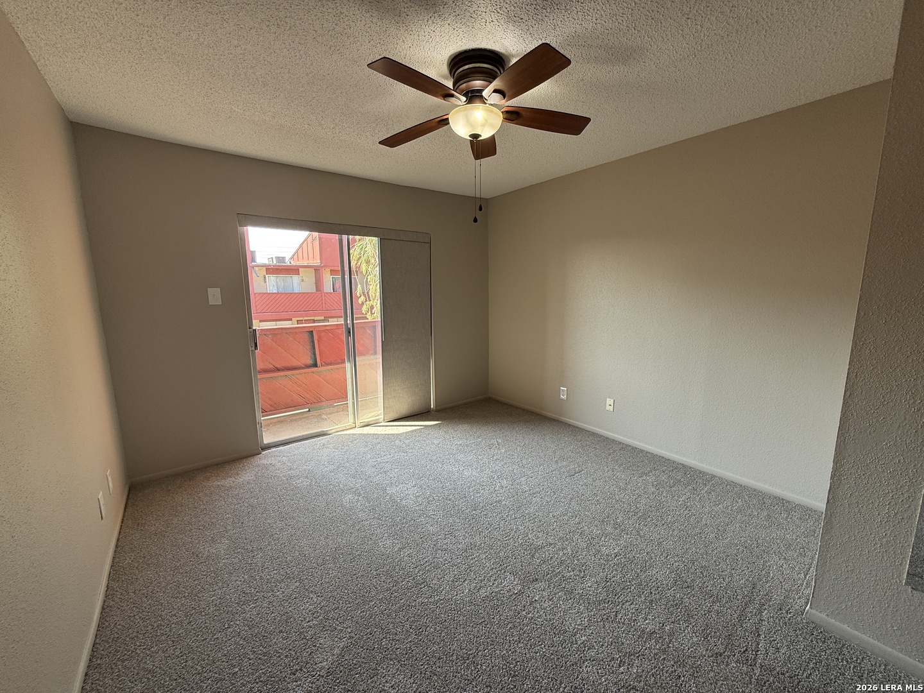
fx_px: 374
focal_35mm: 14
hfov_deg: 102.1
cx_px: 462
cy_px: 346
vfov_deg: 85.7
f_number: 2.2
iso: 64
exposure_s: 1/109
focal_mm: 2.22
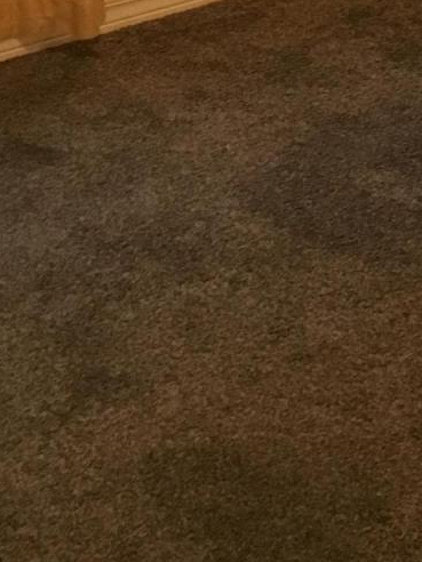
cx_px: 447
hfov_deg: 12.4
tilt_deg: -12.9
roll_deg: -0.3
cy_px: -267
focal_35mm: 118
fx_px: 1918
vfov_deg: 15.5
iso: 160
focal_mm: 4.15
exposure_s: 1/30
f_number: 2.2
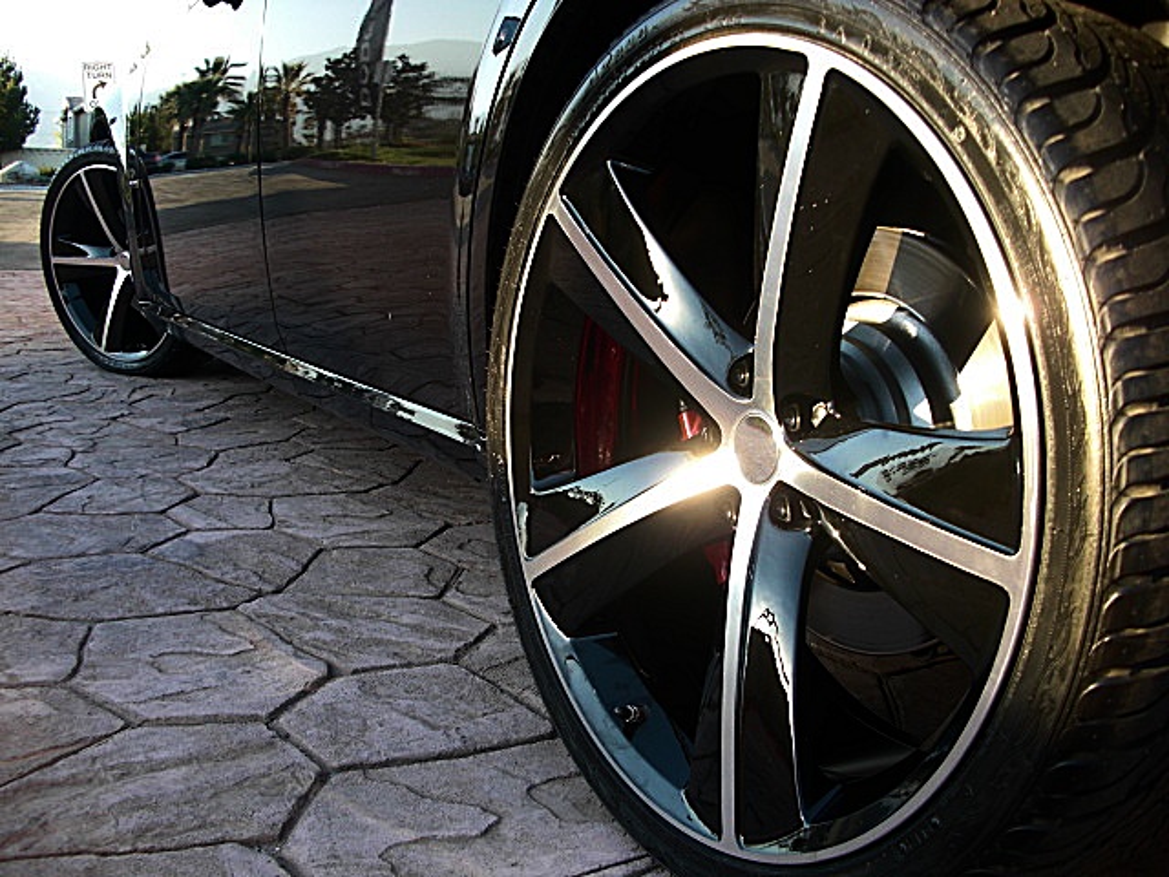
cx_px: 584
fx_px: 1216
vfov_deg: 39.7
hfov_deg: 51.4
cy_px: 438
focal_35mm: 36
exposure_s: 1/100
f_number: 2.8
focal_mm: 6.3
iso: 50
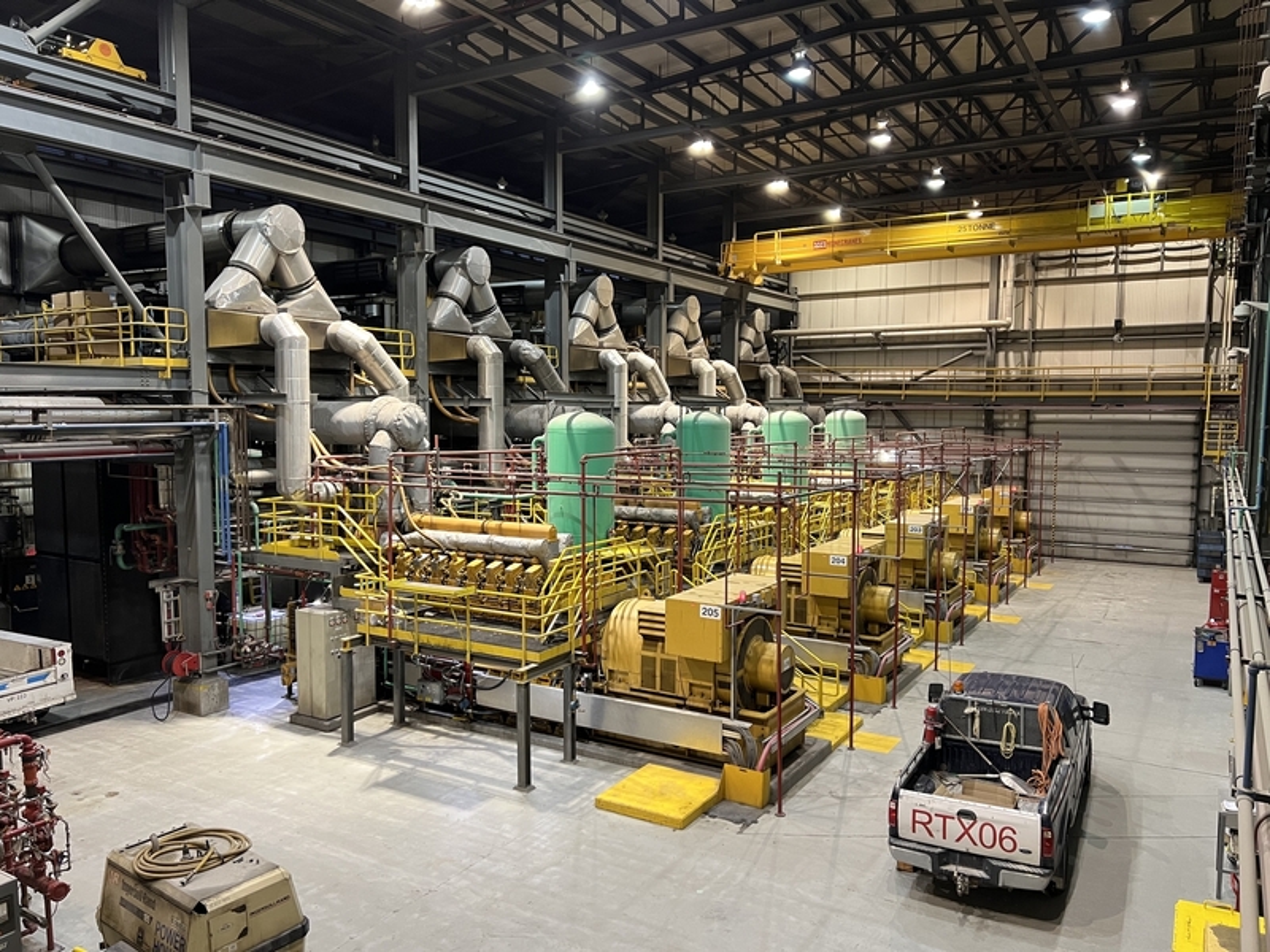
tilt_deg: -3.7
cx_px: 635
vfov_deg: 53.1
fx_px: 954
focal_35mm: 26
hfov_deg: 67.3
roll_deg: +0.2
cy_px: 476
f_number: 1.5
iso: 200
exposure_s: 1/60
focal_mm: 5.7
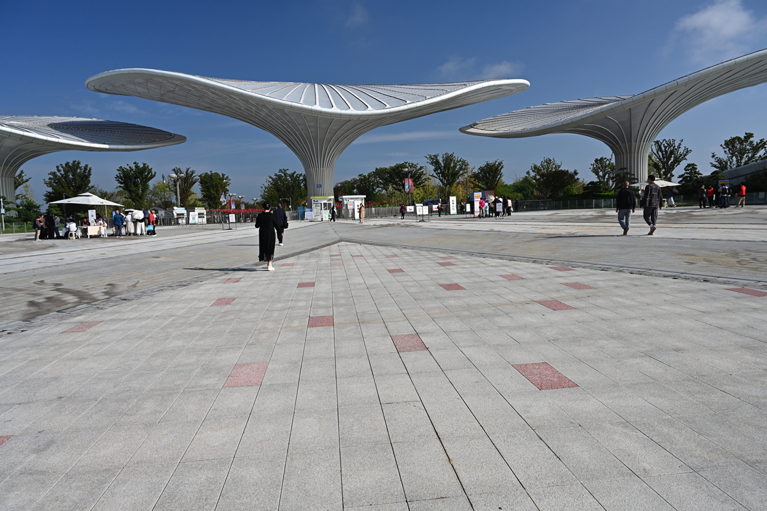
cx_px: 384
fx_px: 511
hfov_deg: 73.7
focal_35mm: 24
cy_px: 256
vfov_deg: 53.1
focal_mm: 24
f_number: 8
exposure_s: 1/640
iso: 250
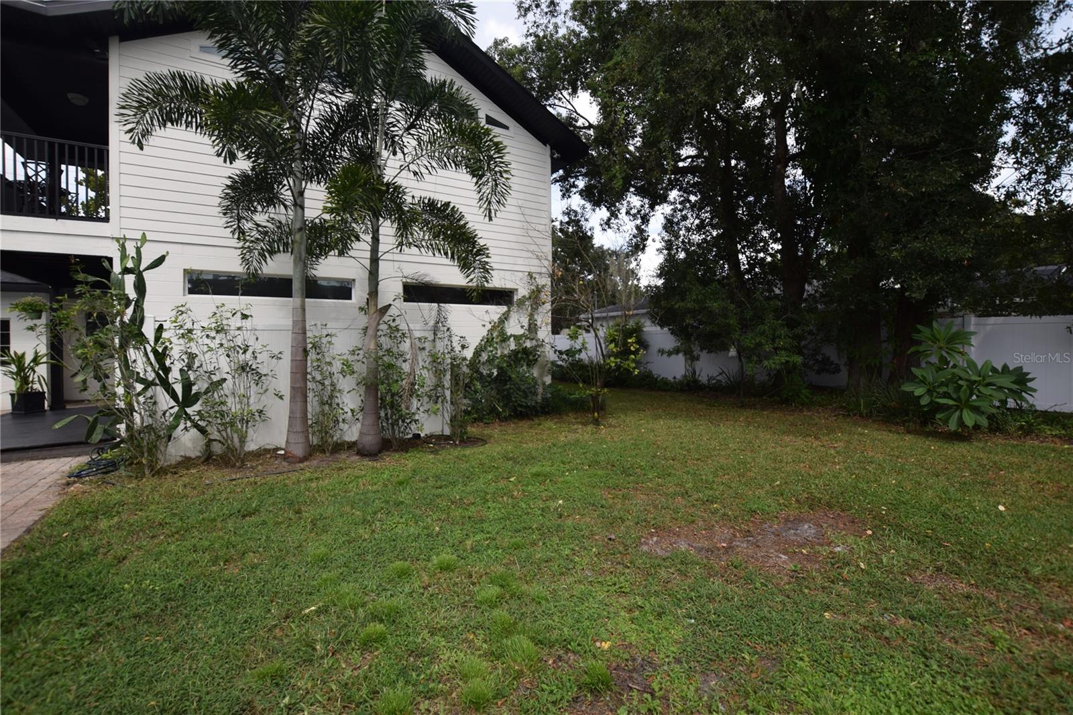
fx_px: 447
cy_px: 358
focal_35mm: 15
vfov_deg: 77.3
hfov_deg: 100.4
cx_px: 536
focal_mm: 10
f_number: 7.1
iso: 100
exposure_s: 1/200
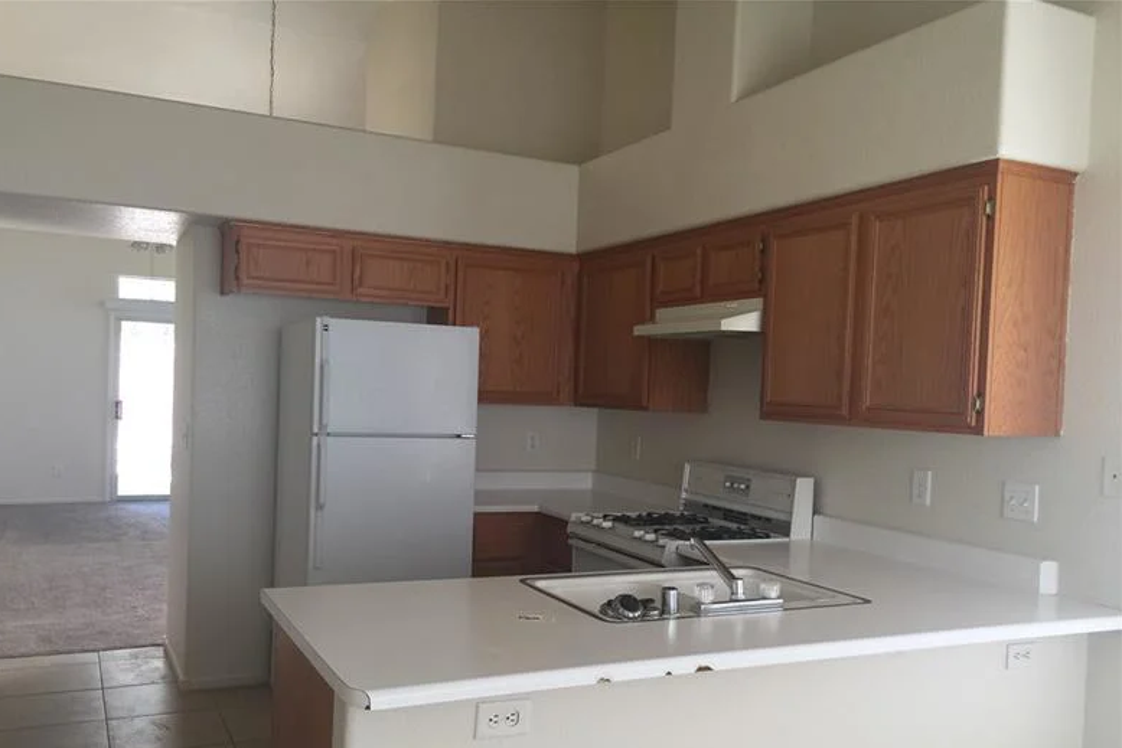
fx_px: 966
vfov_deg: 42.2
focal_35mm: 31
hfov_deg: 60.3
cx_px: 547
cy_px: 431
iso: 32
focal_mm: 4.15
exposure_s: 1/40
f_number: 2.2
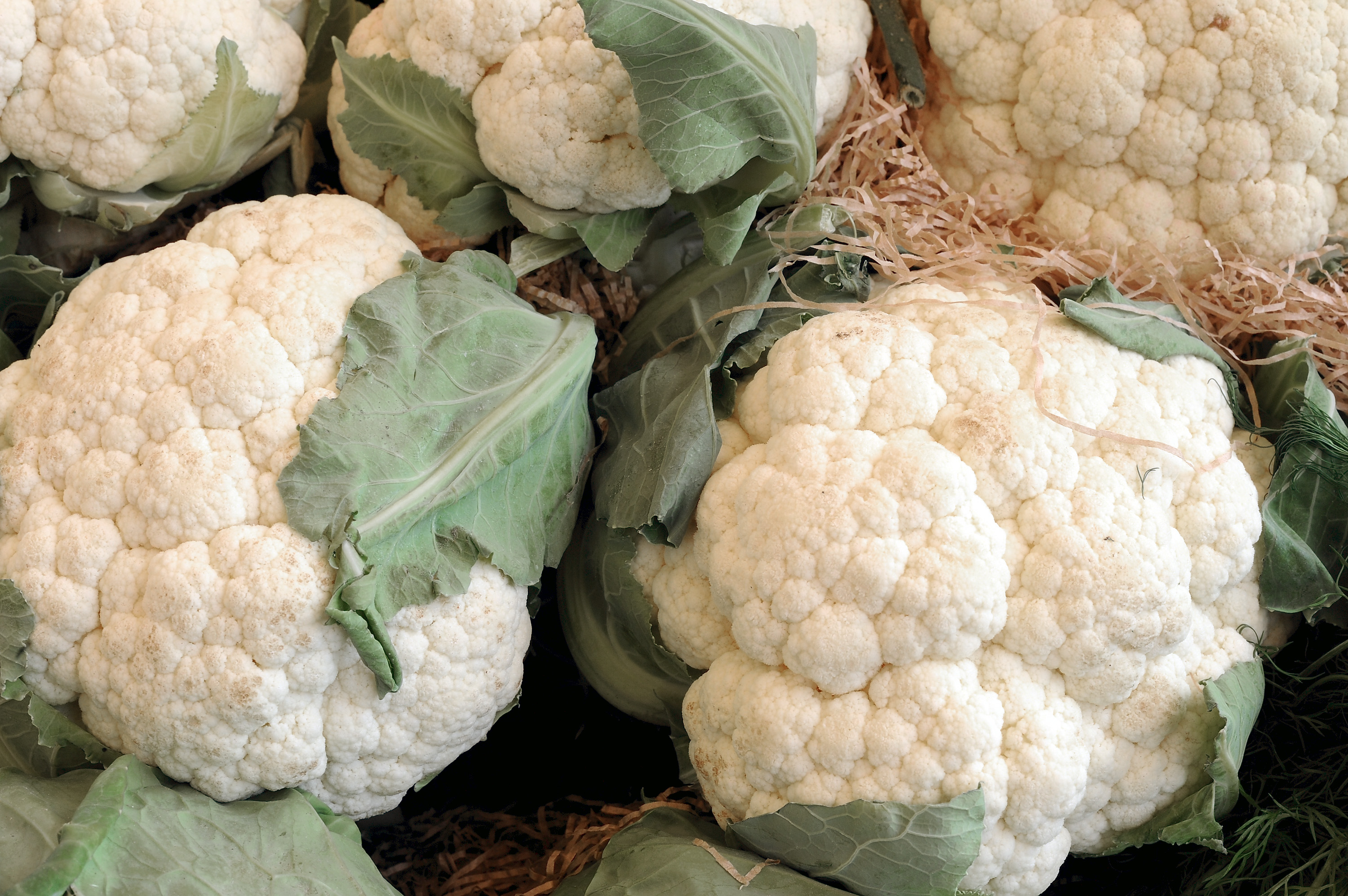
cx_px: 674
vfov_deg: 27.0
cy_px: 448
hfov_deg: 39.6
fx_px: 1871
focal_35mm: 50
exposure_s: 1/100
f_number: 9
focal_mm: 50
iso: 640
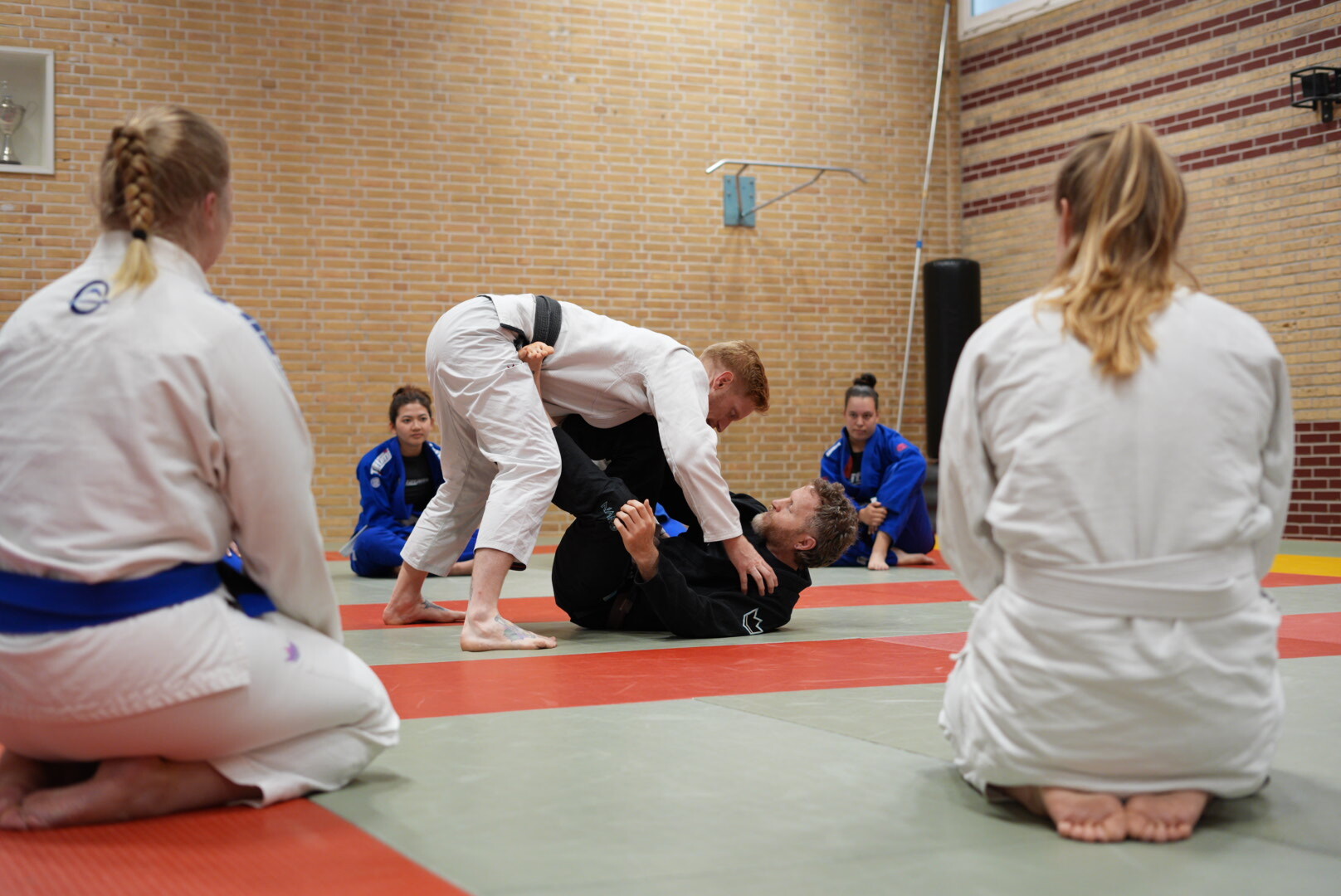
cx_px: 670
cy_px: 448
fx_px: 1864
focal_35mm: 50
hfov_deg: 39.6
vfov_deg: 27.0
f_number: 2.8
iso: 1250
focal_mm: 50
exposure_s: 1/160
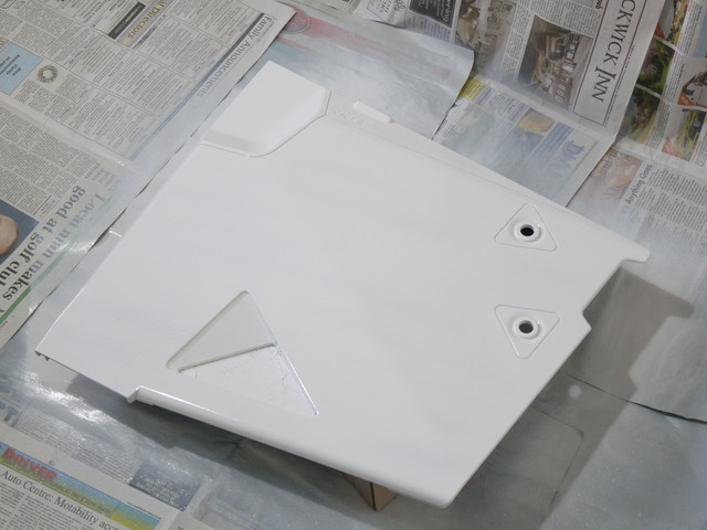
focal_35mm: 63
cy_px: 265
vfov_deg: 23.3
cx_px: 354
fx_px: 1287
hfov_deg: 30.7
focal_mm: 11.1
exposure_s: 1/8
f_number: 3.4
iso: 200
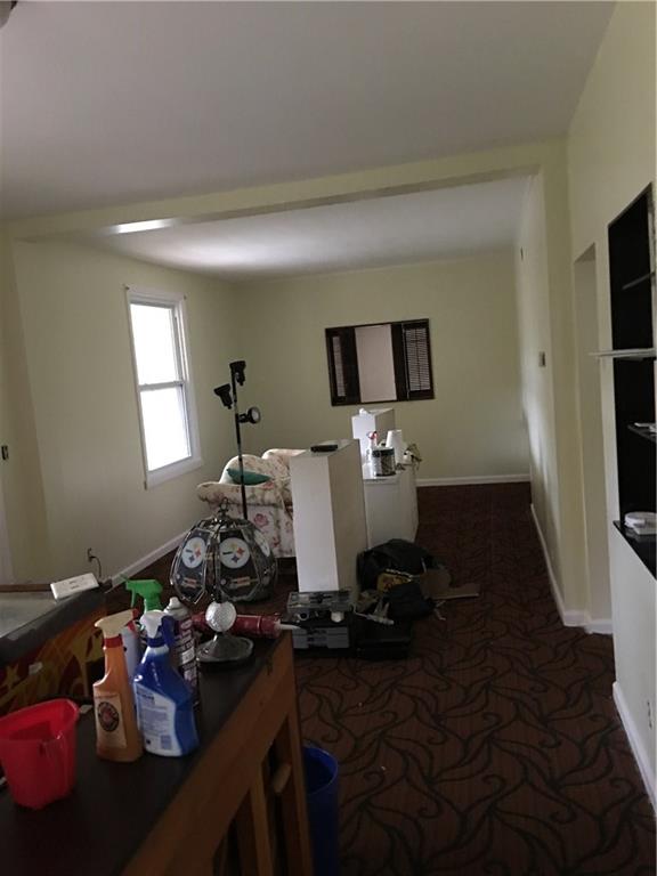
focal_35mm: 29
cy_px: 438
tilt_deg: -4.5
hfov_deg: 48.2
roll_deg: +4.0
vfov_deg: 61.7
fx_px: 734
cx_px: 328
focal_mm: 4.15
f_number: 2.2
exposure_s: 1/4
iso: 125
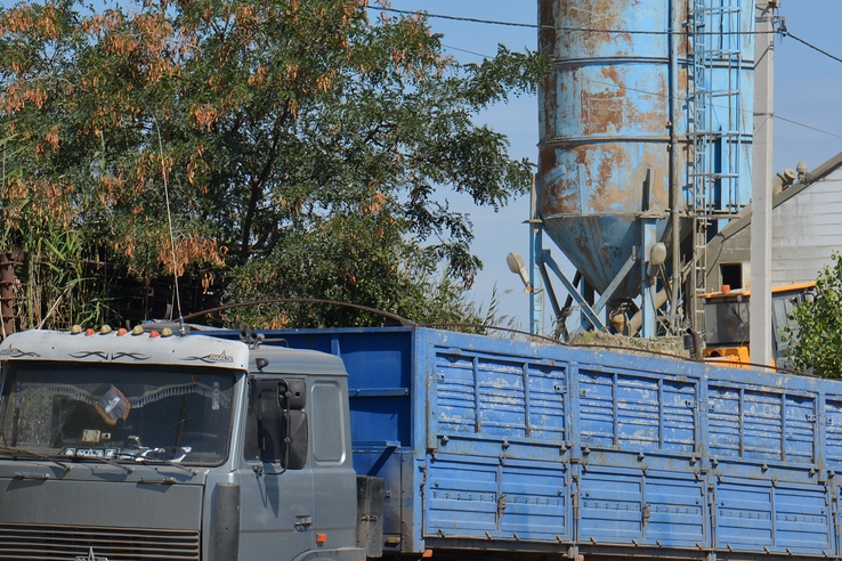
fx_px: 4275
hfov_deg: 11.2
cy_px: 391
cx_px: 473
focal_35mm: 183
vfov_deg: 7.5
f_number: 9
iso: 100
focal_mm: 75
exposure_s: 1/320
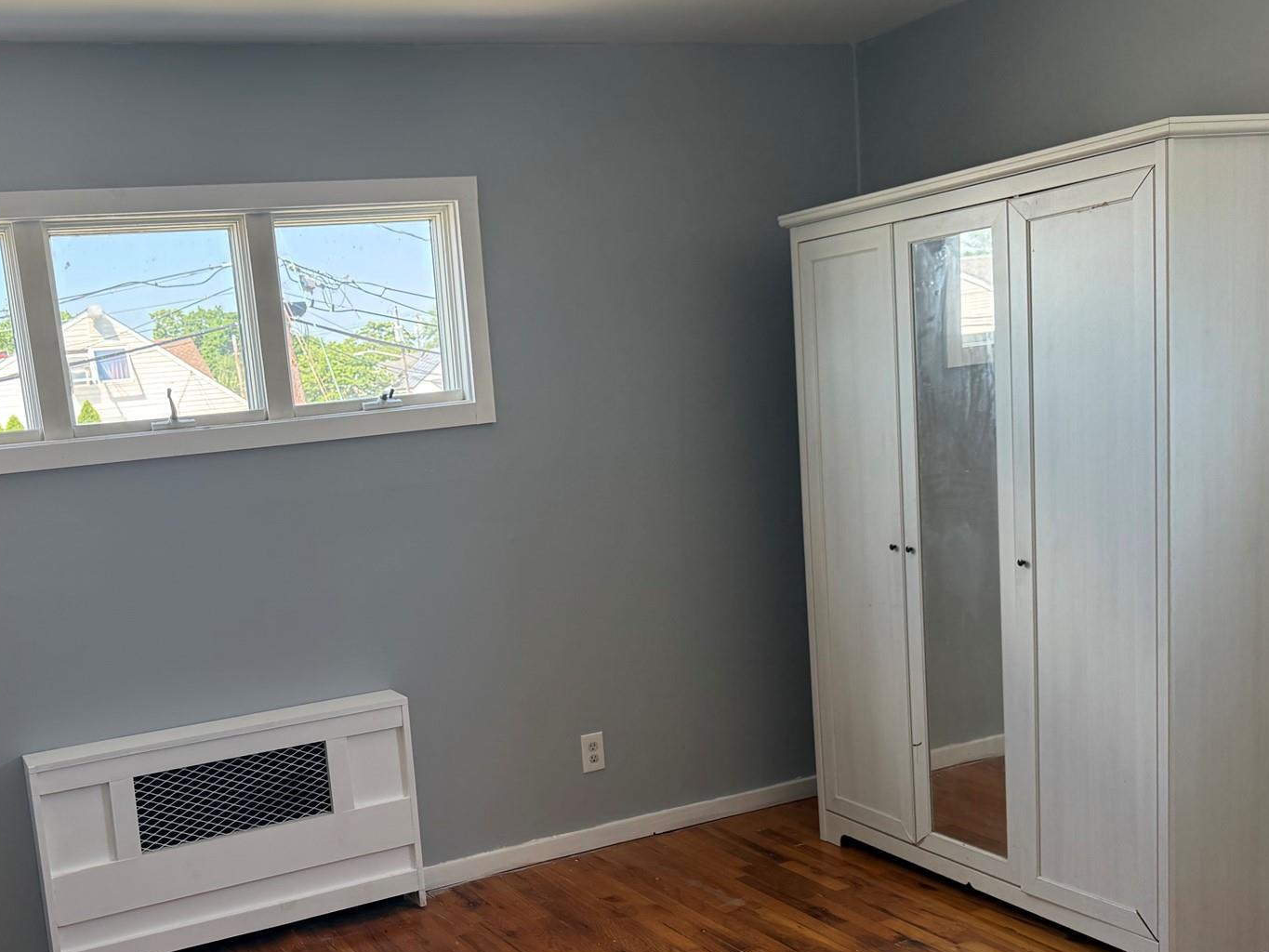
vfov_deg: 39.3
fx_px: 1320
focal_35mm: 36
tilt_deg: -8.4
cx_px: 417
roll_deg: +5.8
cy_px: 608
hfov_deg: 50.4
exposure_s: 1/233
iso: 160
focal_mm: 6.76
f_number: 1.78
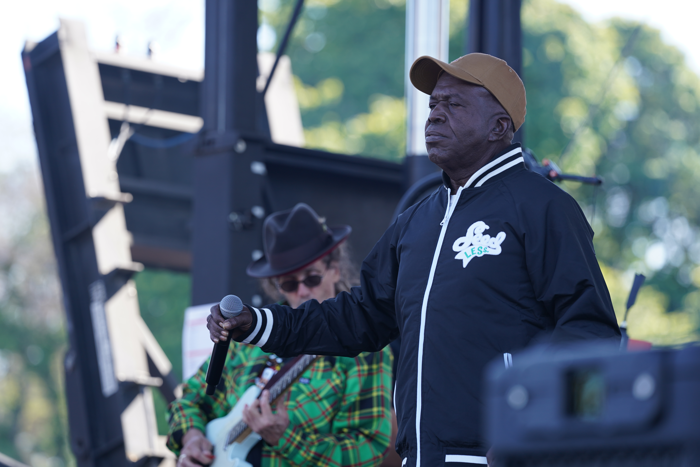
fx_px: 3889
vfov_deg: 6.9
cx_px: 350
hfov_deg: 10.3
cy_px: 234
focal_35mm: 200
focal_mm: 200
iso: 200
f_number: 4
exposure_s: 1/250
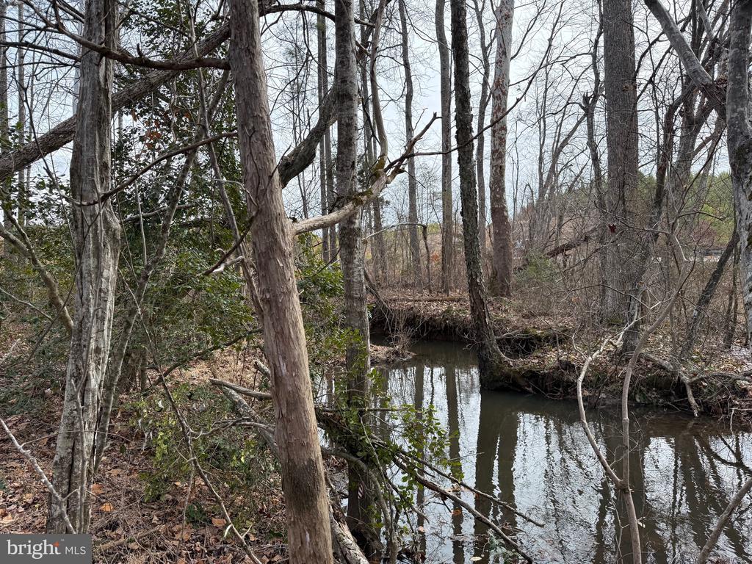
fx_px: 521
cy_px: 282
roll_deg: +1.7
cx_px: 376
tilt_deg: -1.1
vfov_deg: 56.8
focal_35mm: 24
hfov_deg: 71.6
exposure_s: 1/1250
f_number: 1.78
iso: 100
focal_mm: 6.76
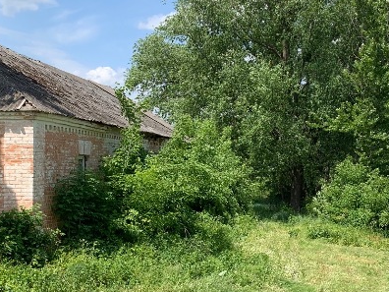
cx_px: 206
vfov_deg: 23.3
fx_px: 708
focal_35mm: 63
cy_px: 171
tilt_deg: +0.9
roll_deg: -0.4
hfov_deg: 30.7
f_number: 1.8
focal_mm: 4.25
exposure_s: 1/1718
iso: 25
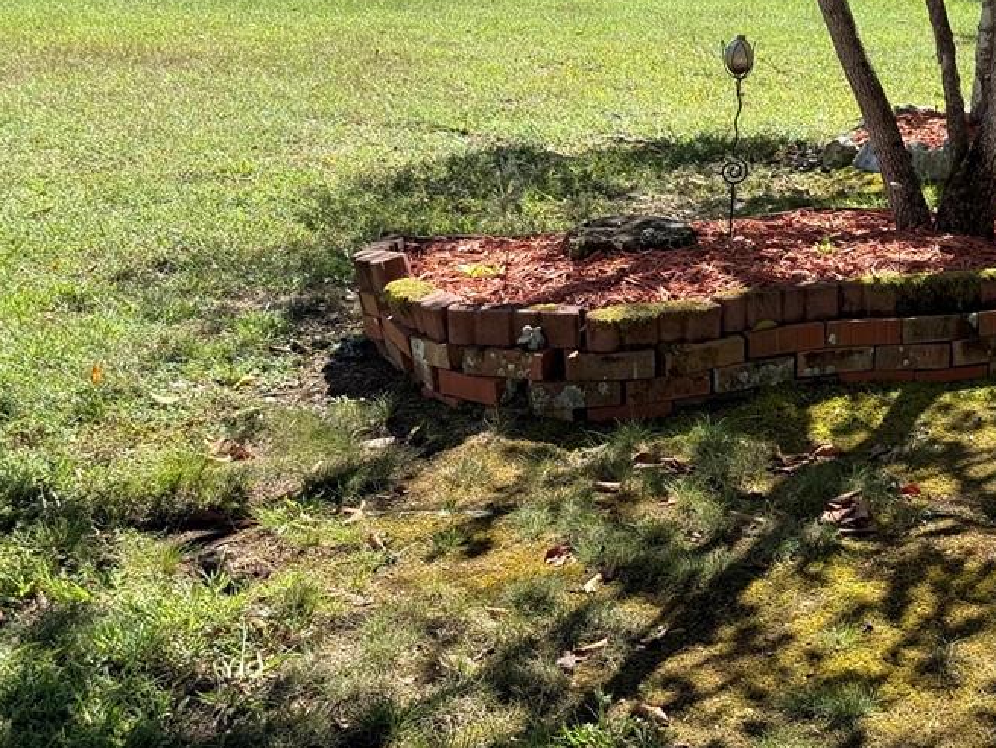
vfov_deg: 19.5
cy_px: 198
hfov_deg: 25.7
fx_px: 2159
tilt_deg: -14.3
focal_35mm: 75
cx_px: 725
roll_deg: +0.3
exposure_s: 1/1795
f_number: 1.78
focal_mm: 6.76
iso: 64
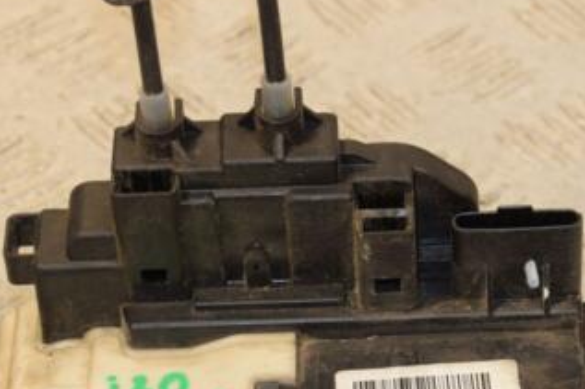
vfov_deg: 6.9
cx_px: 345
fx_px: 3232
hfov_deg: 10.3
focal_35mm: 199
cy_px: 323
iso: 800
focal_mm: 70
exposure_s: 1/200
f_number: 7.1
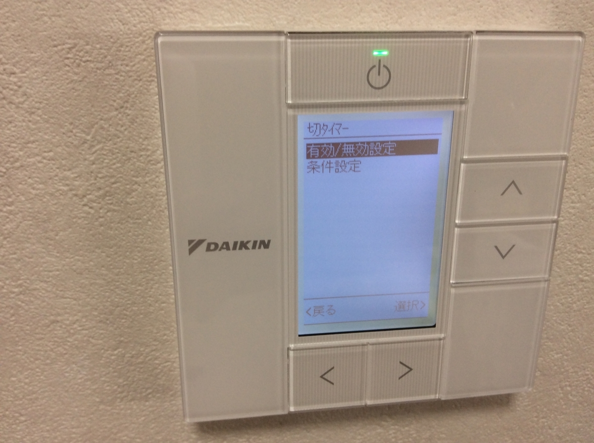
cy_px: 222
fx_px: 548
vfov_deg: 44.0
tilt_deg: -18.6
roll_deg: -1.0
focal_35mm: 32
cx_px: 297
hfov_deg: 56.9
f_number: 2.4
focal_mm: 3.3
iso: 32
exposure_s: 1/30
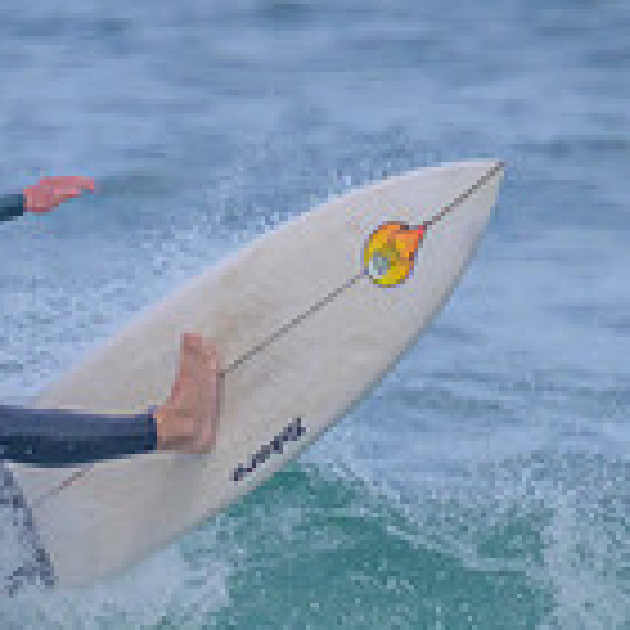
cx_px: 40
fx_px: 68134
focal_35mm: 3309
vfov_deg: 0.5
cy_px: 792
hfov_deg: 0.5
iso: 1250
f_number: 11
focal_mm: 800
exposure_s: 1/2000
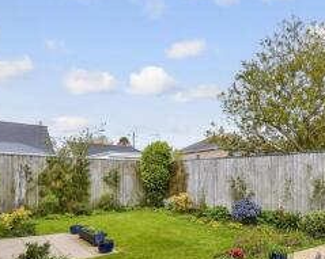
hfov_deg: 60.8
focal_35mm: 28
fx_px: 269
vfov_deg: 50.4
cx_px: 216
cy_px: 177
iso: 160
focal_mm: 10
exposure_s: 1/100
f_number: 8
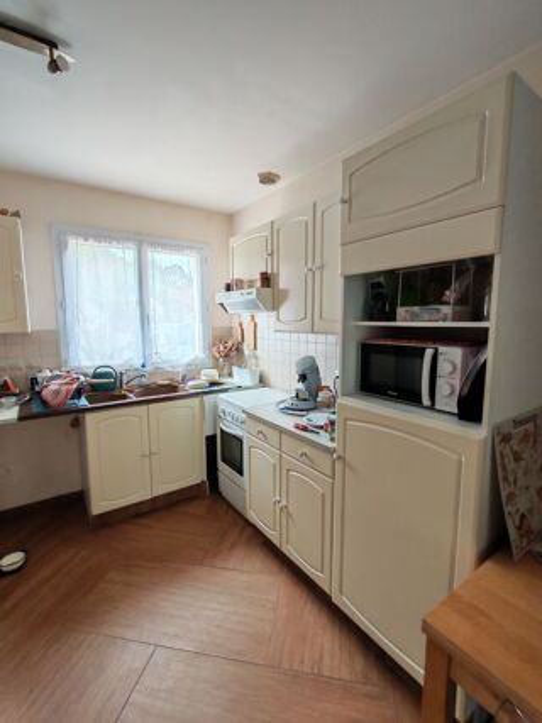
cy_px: 362
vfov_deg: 94.5
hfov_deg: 78.1
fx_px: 334
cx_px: 271
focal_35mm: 16
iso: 125
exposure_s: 1/33
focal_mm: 1.96
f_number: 2.2
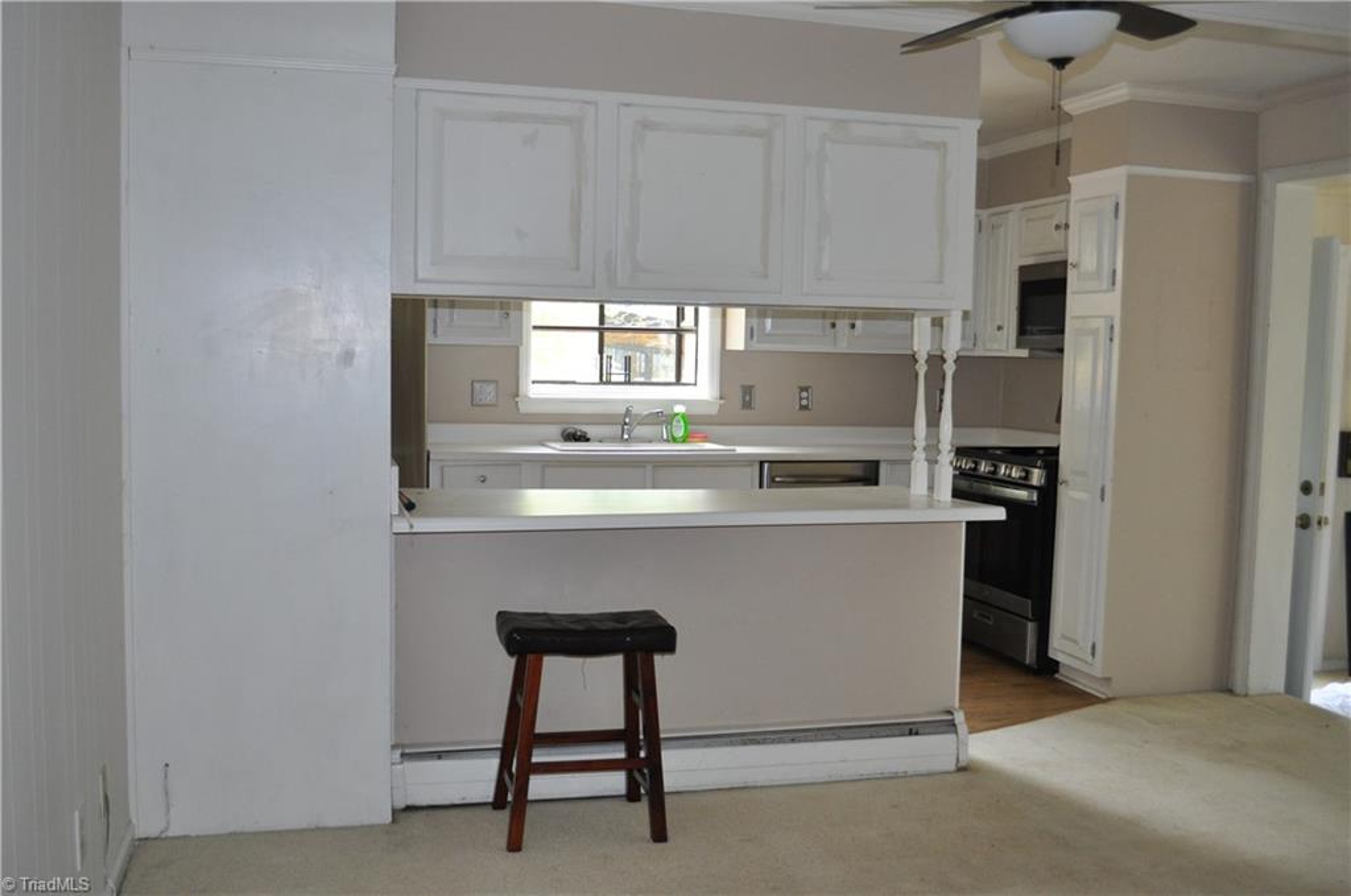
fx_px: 1236
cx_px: 676
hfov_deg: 57.3
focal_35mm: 33
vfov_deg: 39.8
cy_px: 448
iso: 800
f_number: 4
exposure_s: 1/60
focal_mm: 22
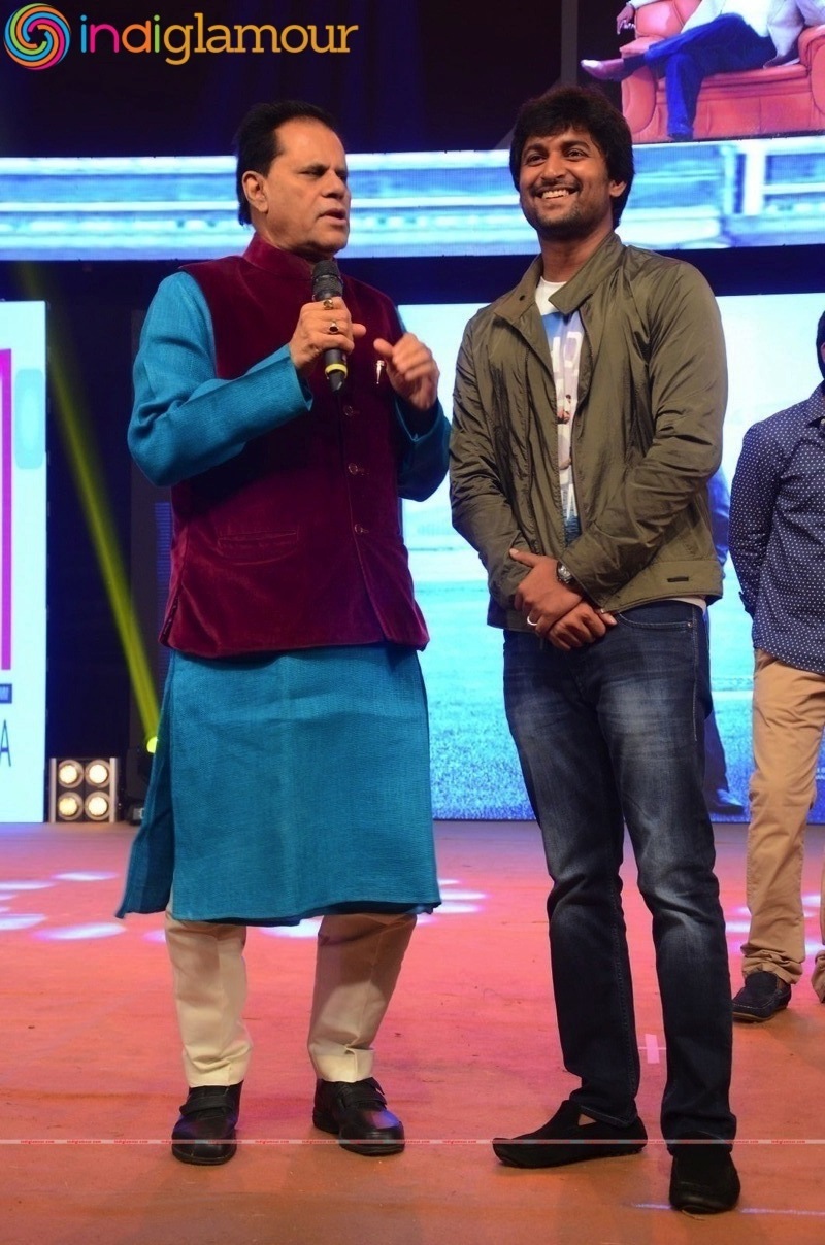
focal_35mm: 57
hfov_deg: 23.7
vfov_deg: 35.1
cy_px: 622
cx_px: 412
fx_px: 1968
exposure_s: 1/60
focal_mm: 38
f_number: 5
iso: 1000
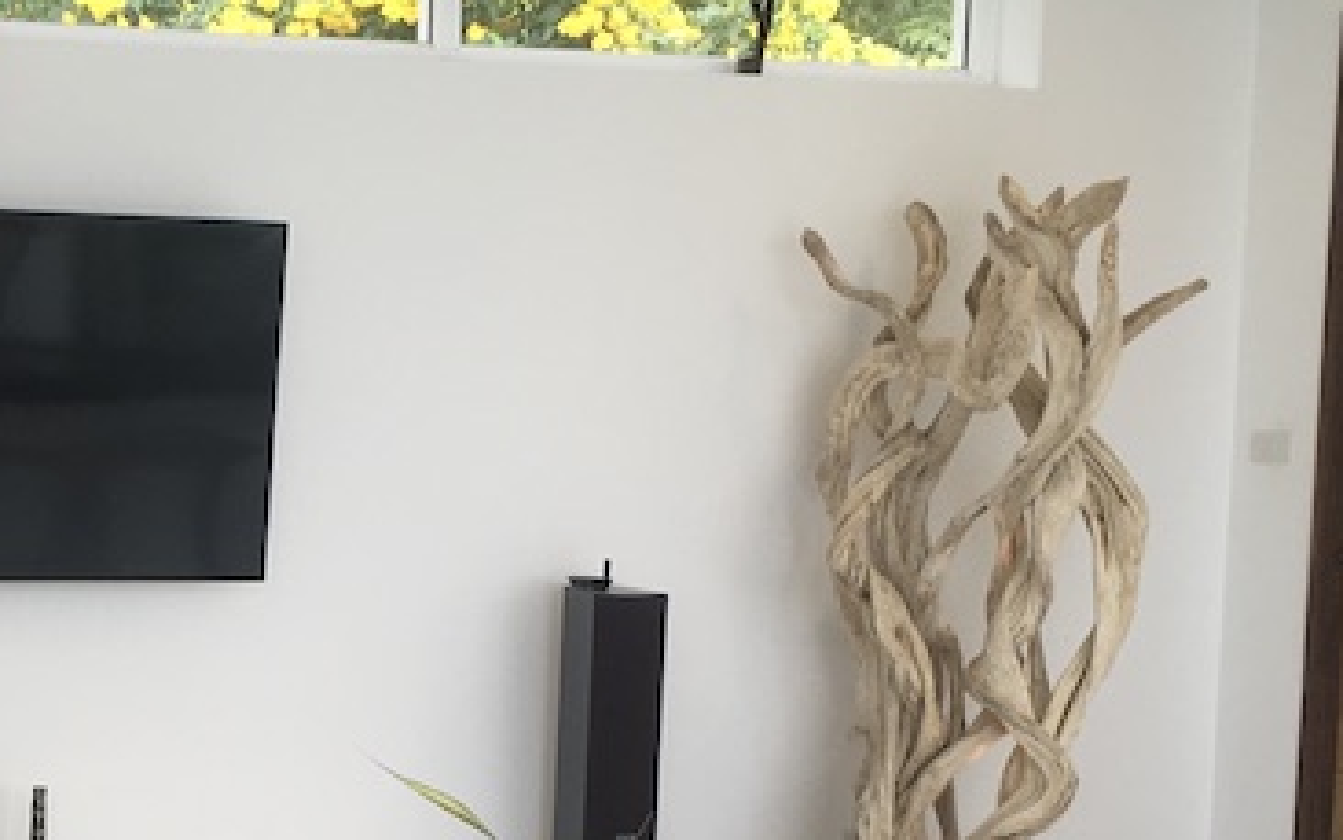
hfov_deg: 23.0
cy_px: 818
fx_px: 3149
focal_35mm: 86
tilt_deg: -6.9
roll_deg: -0.9
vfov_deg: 15.0
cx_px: -29
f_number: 2.2
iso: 25
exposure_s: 1/50
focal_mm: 4.15
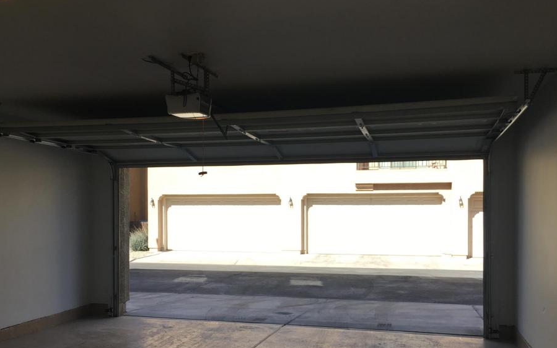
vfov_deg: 36.1
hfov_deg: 55.3
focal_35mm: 35
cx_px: 276
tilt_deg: -0.1
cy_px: 215
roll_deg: +0.1
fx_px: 531
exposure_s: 1/657
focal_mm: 4.15
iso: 25
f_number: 2.2
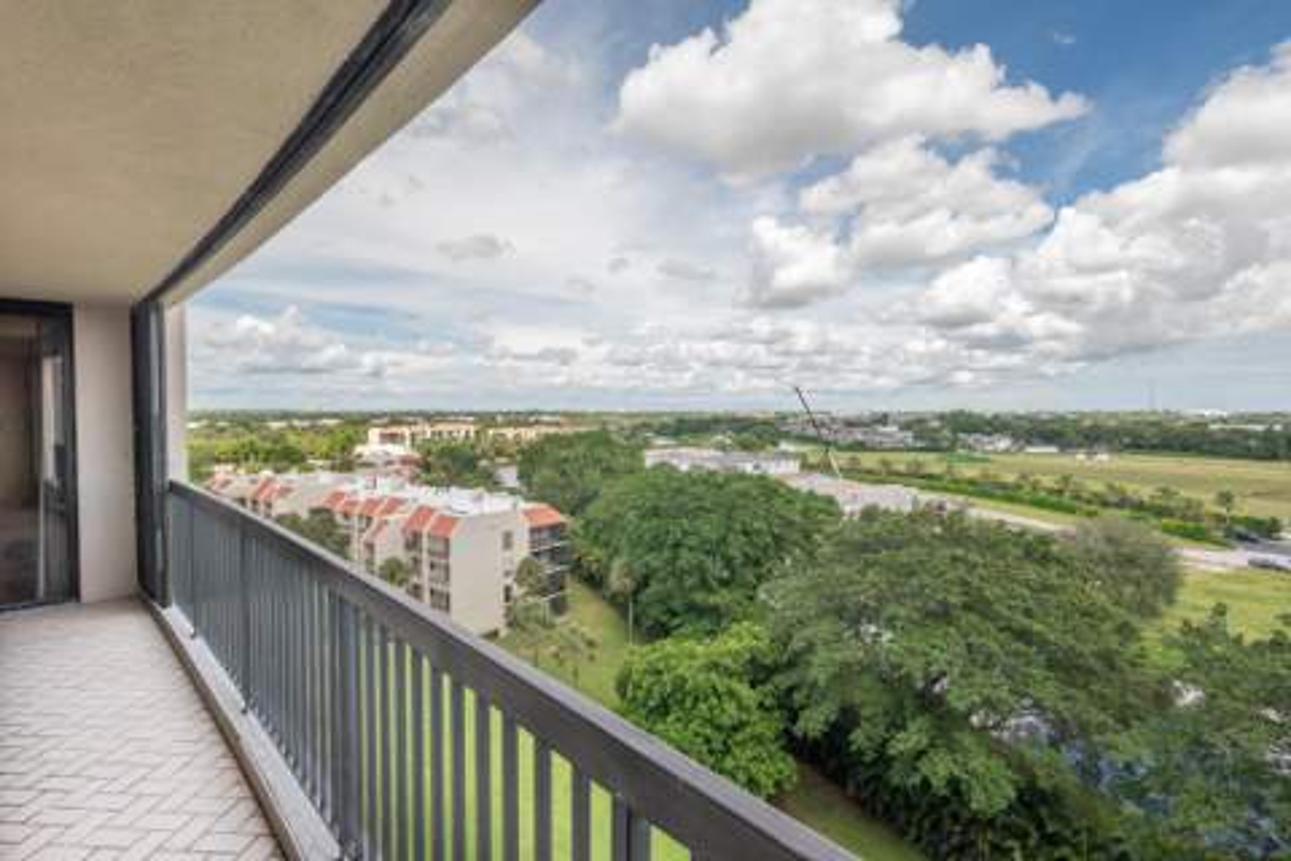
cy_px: 430
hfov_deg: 93.3
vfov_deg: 70.4
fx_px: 610
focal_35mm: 17
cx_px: 646
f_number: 11
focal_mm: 17
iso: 640
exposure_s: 1/500
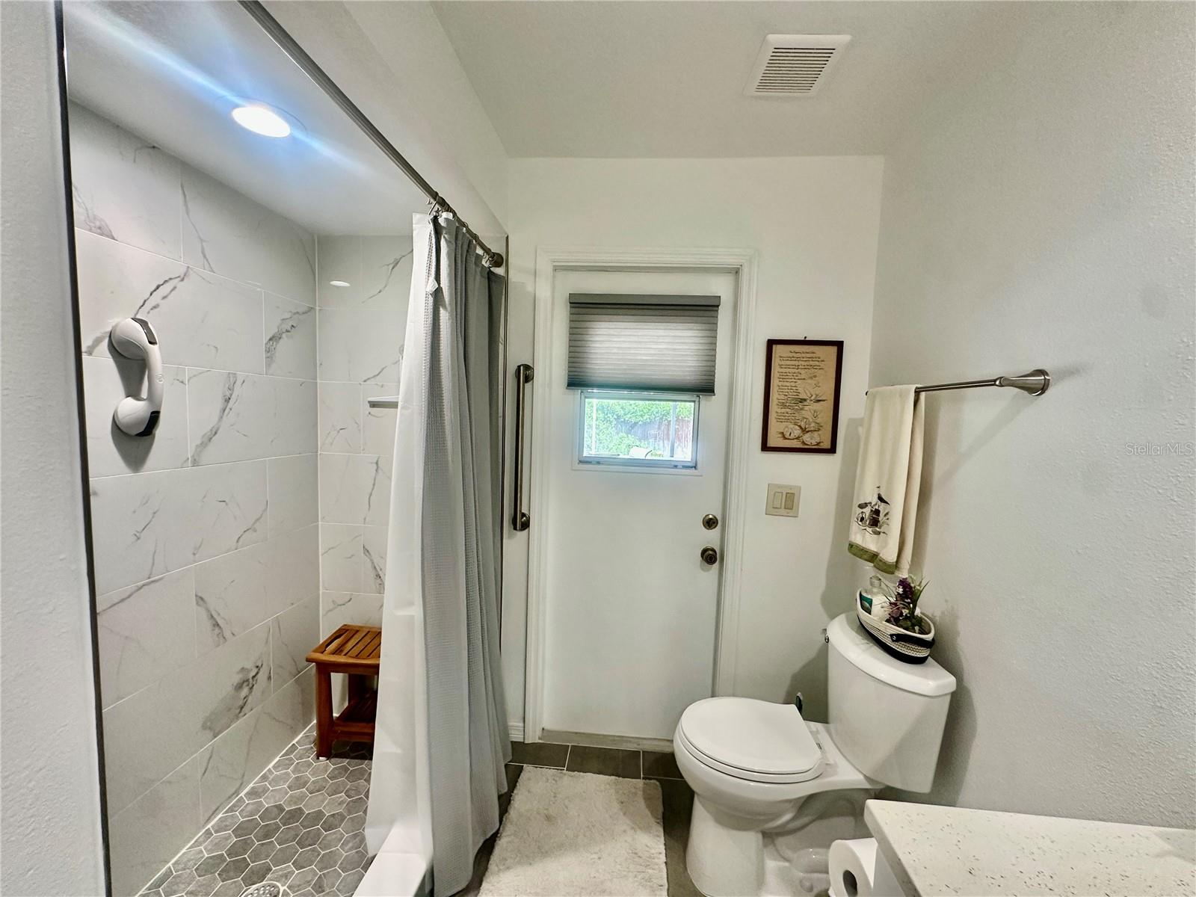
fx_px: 484
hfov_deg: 102.1
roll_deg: -2.3
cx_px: 598
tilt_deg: -4.5
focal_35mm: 14
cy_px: 448
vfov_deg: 85.7
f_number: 2.2
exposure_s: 1/120
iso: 250
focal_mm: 2.22
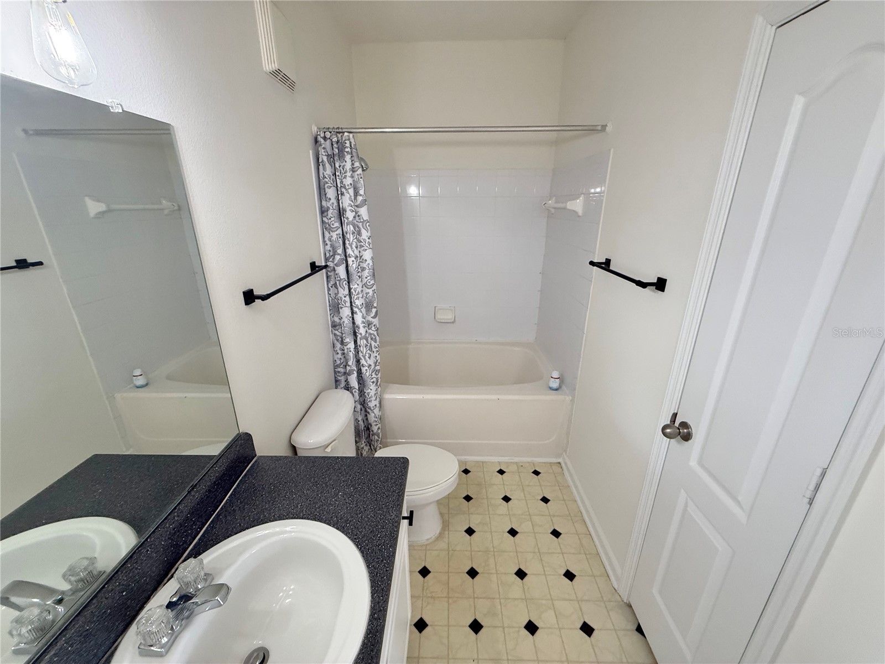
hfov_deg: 102.1
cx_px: 442
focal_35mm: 14
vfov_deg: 85.7
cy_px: 332
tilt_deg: -19.1
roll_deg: +0.4
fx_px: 358
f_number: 2.2
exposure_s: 1/120
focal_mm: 2.22
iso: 320
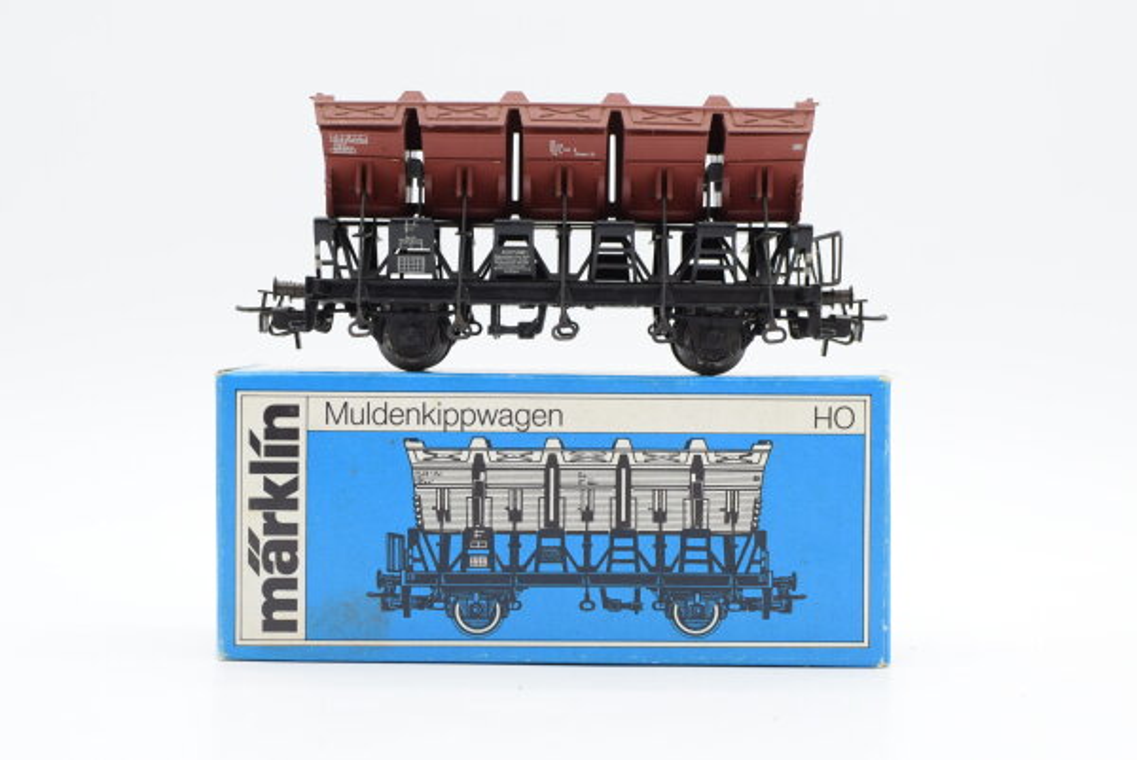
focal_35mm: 52
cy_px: 380
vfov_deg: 25.8
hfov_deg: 37.8
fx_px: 1659
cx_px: 568
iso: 320
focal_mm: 35
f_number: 8
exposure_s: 1/125
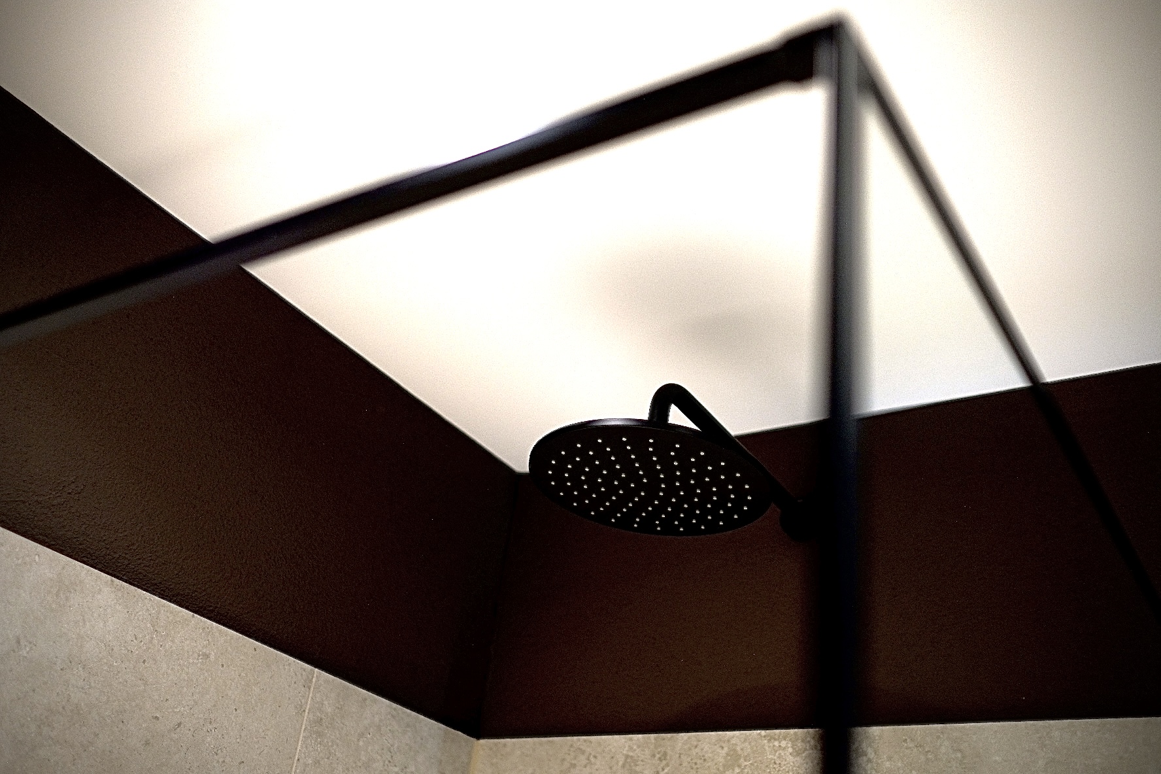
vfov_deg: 37.9
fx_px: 1129
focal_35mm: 35
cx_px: 580
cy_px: 387
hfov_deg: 54.4
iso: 800
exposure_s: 1/110
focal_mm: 23
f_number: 1.4
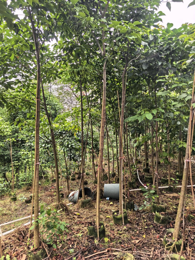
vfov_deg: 71.6
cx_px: 98
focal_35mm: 24
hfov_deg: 56.8
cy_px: 130
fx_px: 180
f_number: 1.4
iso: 50
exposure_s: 1/649
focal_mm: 5.75
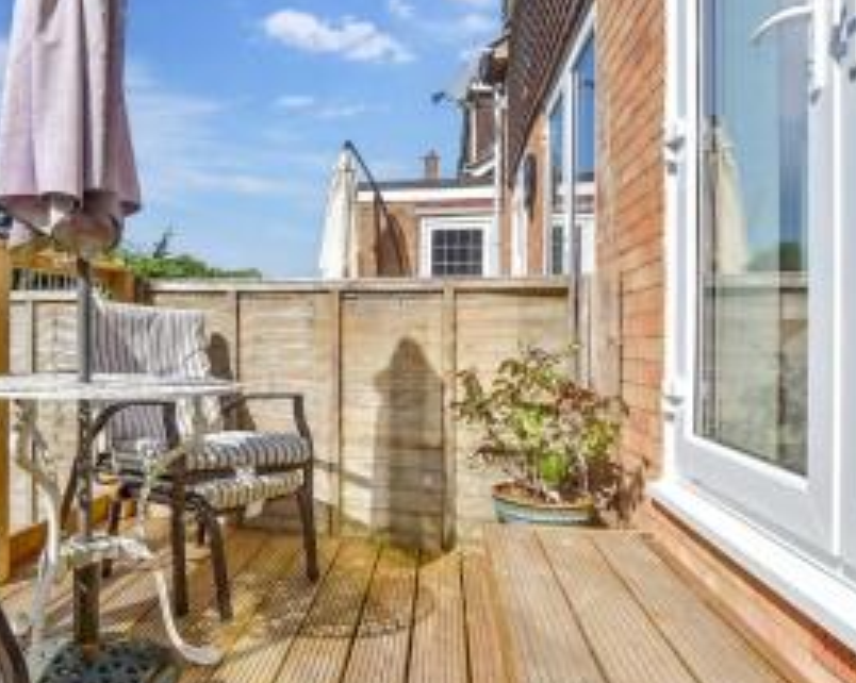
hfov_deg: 64.7
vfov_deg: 56.7
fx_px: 633
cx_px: 230
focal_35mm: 25
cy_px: 314
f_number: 8
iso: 160
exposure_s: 1/500
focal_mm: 10
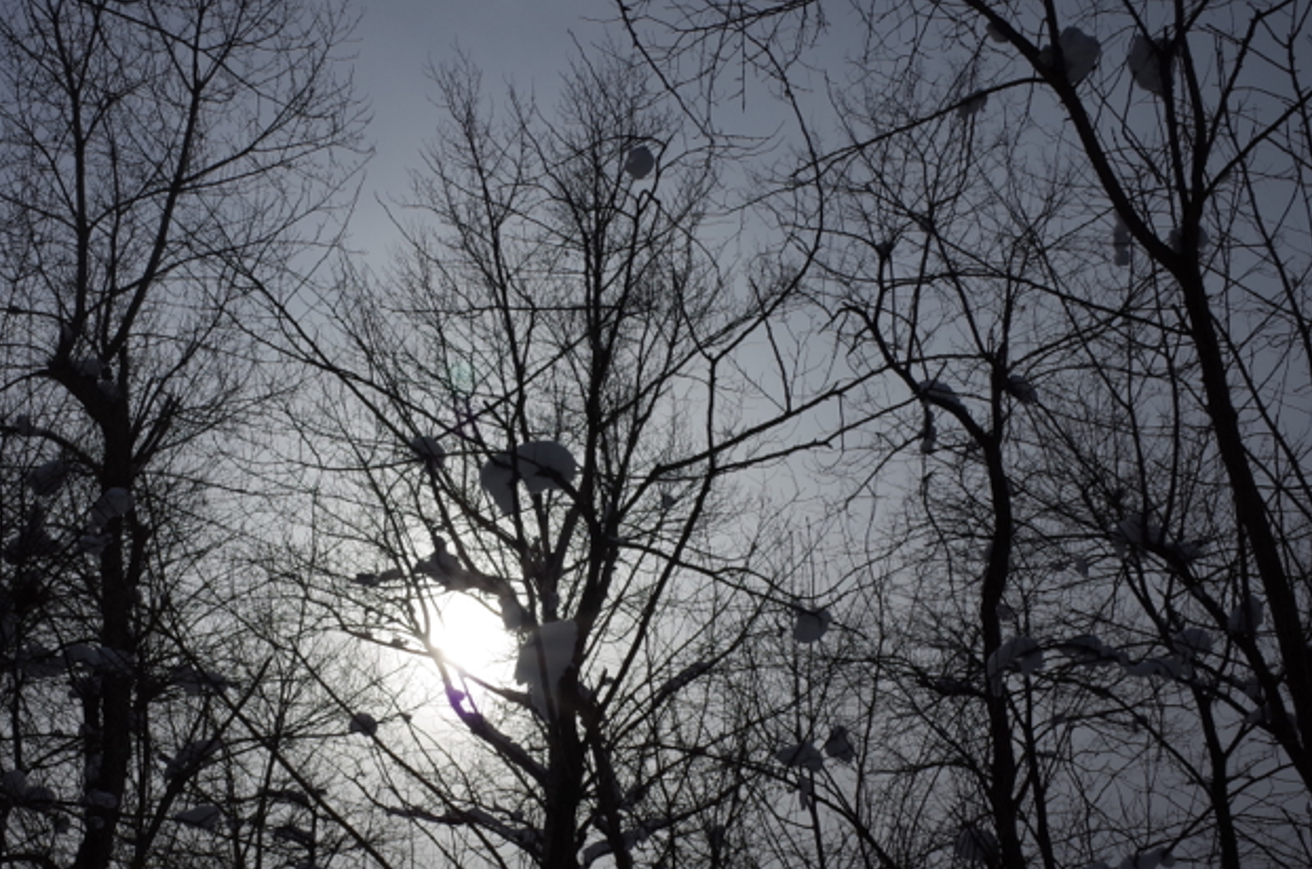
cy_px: 536
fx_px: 1637
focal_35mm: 45
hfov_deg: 43.2
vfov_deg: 29.6
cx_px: 470
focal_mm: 18.3
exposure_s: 1/640
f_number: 14
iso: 100
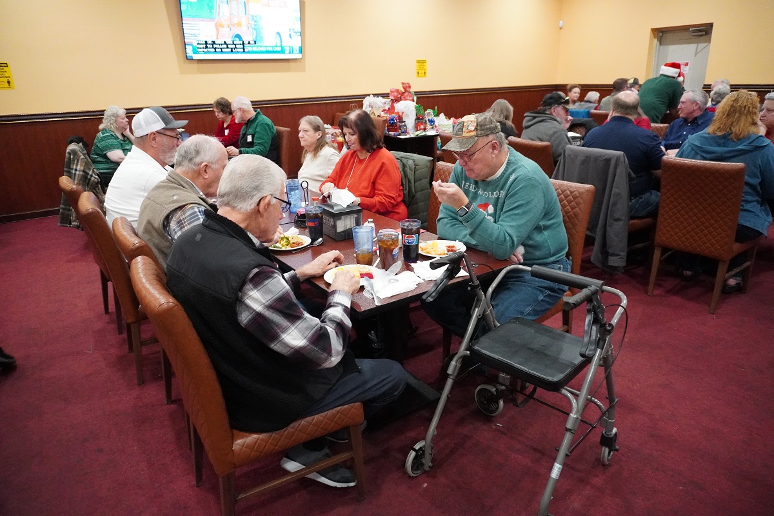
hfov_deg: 73.7
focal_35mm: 24
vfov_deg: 53.1
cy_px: 258
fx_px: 516
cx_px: 387
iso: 6400
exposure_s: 1/125
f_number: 3.5
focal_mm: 16
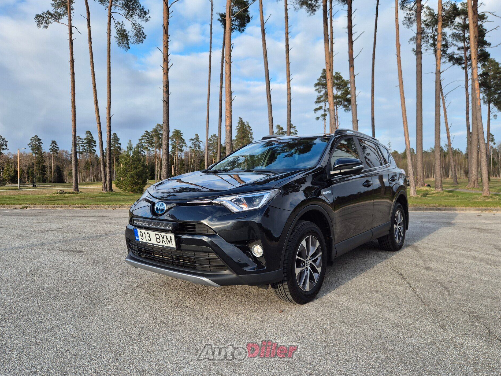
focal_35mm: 24
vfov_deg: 56.8
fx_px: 347
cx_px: 247
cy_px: 193
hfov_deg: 71.6
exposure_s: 1/447
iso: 25
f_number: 1.8
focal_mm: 5.4
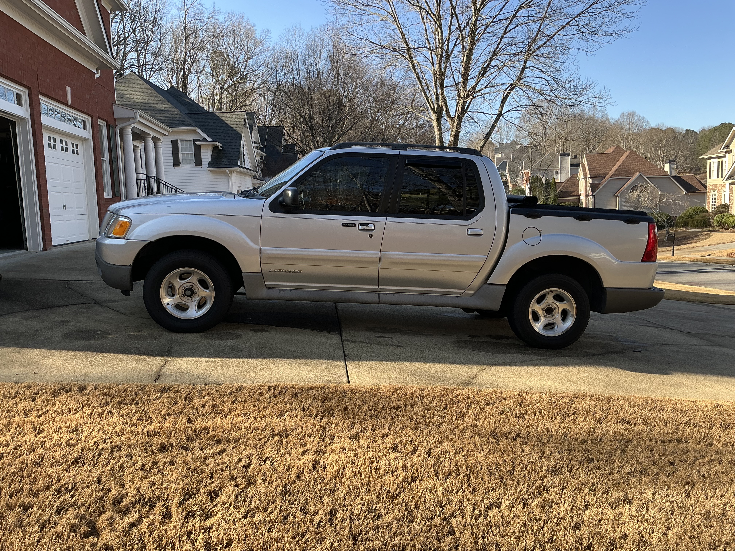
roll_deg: +2.4
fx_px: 595
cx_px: 368
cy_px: 276
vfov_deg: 49.7
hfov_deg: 63.4
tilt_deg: -7.2
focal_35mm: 28
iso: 25
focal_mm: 3
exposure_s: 1/320
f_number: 1.8
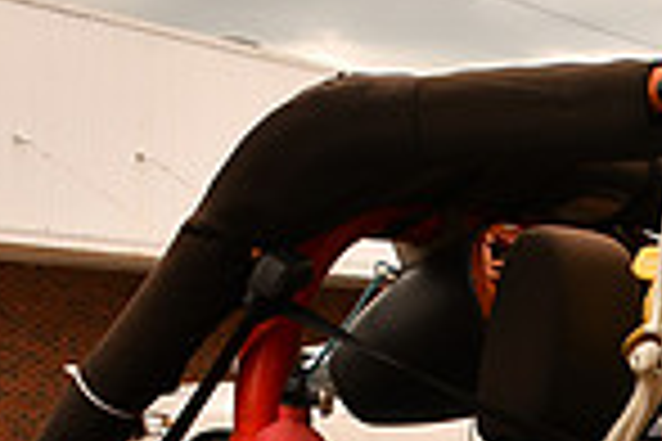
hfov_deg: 13.7
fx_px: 2611
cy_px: 664
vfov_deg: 9.4
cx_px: 946
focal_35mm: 142
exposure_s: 1/125
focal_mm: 24
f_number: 9
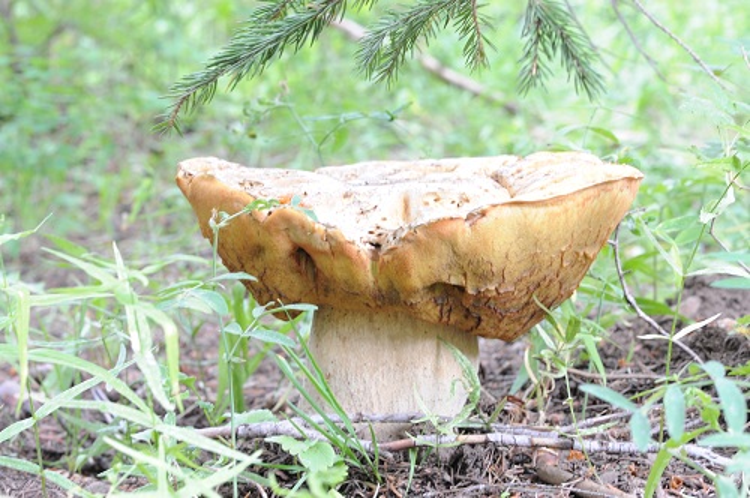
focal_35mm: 105
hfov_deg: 19.5
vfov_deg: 13.0
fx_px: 2185
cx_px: 375
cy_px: 249
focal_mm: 105
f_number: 14
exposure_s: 1/4
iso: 640
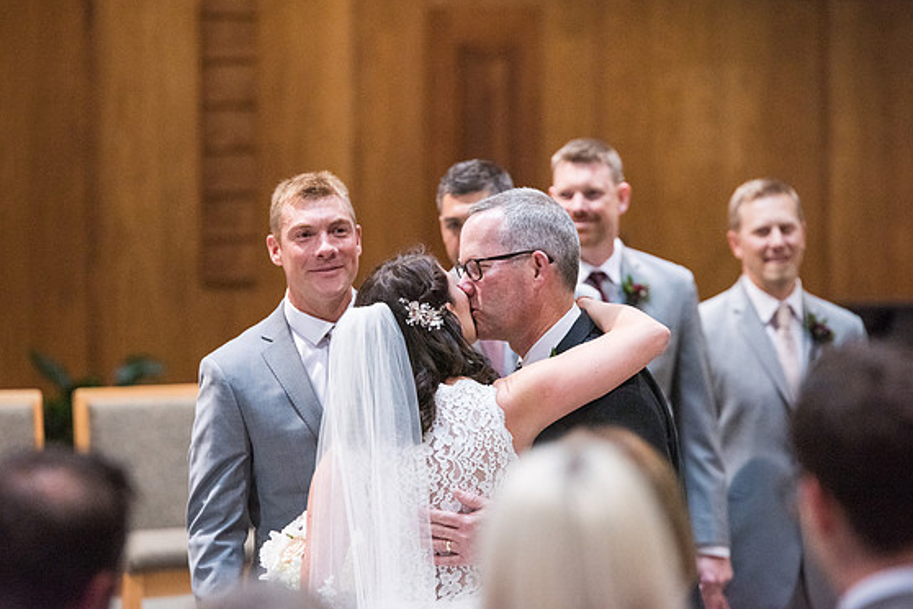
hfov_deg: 9.9
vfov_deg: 6.6
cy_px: 297
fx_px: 5275
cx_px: 473
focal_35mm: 208
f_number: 3.5
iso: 2500
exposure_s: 1/320
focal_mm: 200
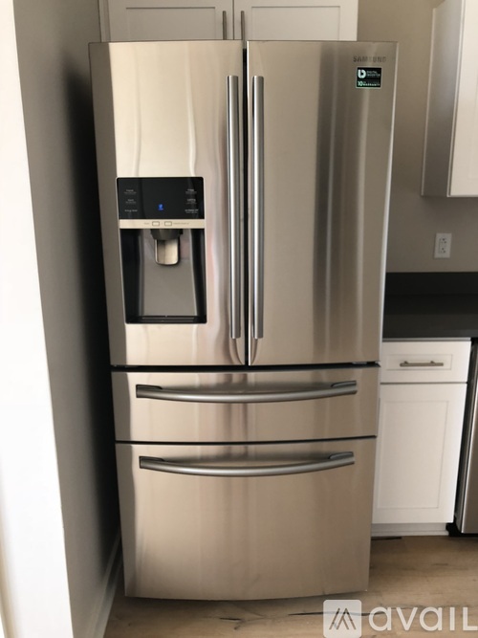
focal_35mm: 28
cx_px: 239
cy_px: 319
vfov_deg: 63.5
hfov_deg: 49.7
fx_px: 516
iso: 40
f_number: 1.8
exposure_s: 1/20
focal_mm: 4
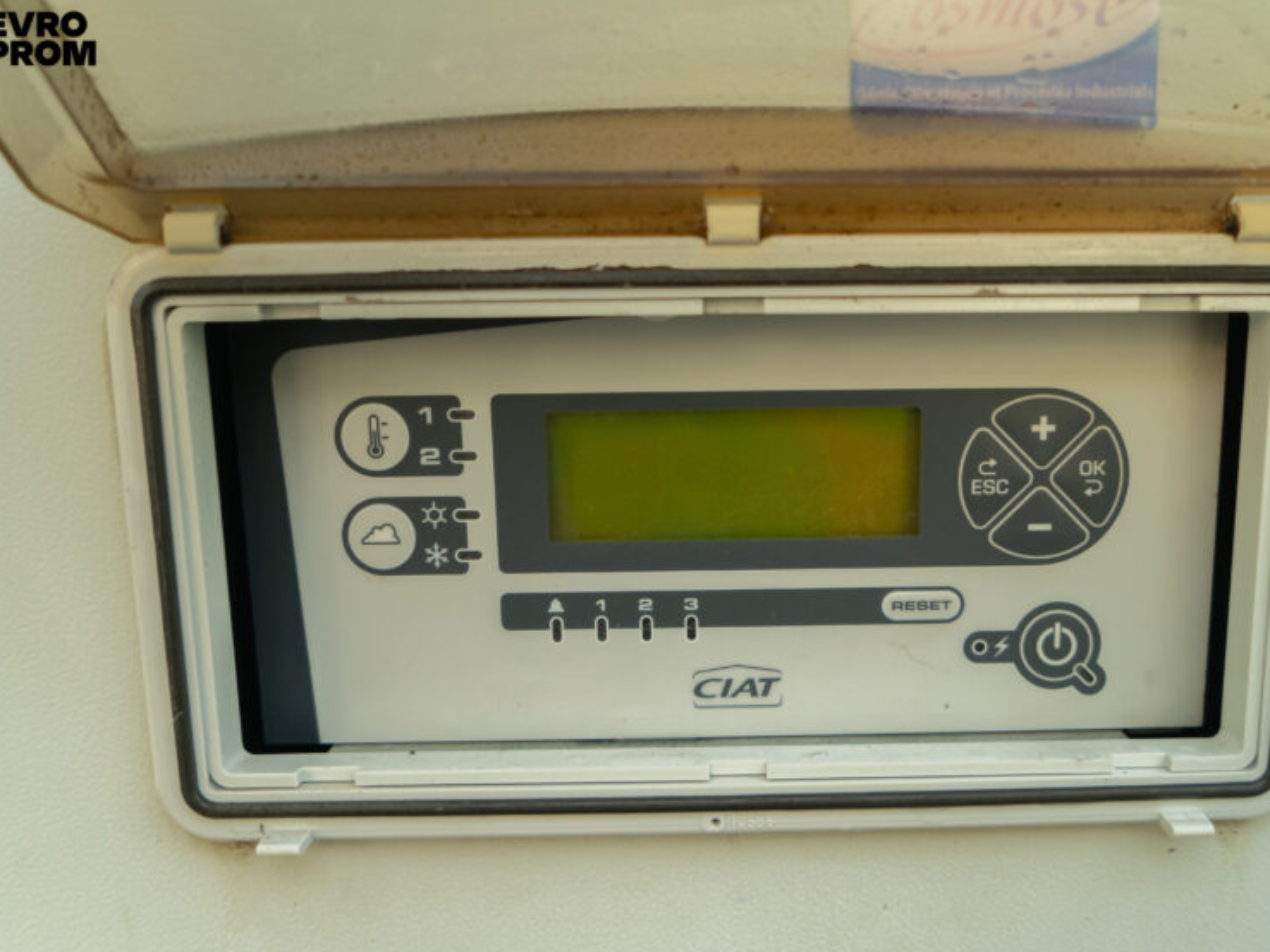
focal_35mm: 32
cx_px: 734
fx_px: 1174
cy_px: 528
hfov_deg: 56.6
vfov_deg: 44.1
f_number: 4
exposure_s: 1/320
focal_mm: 24
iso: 1000
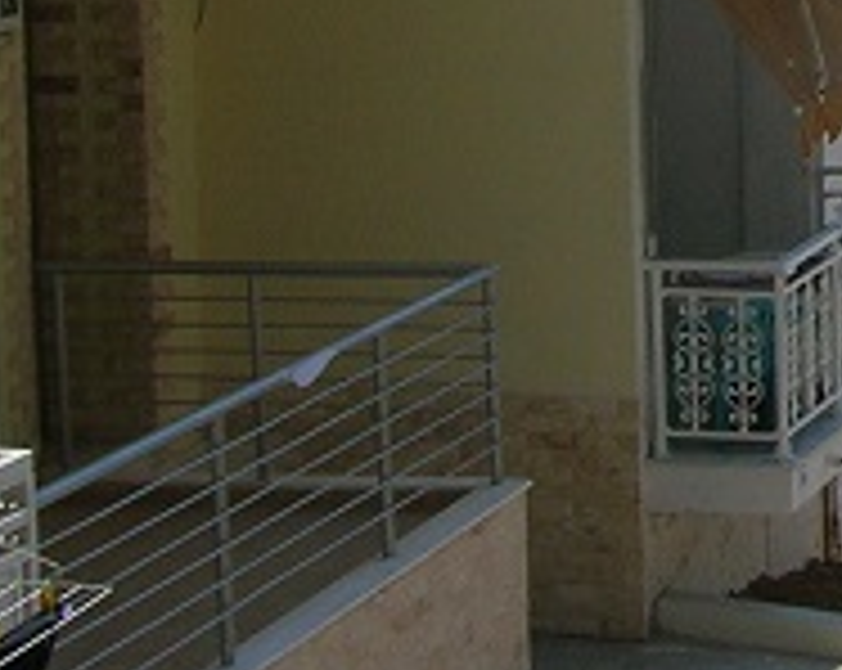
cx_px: 1436
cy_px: -337
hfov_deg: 12.6
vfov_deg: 10.5
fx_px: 3533
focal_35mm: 142
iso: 50
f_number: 4.9
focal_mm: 5.7
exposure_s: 1/776
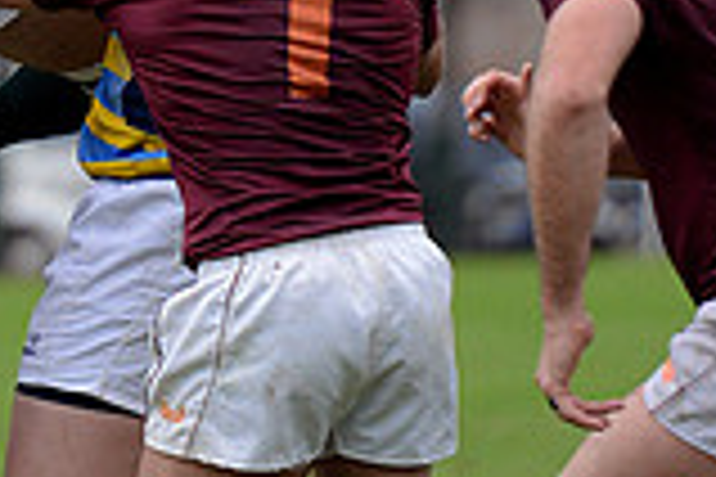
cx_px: 212
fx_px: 14160
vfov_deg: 1.9
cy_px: -344
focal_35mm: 712
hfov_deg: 2.9
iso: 1250
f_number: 2.8
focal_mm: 195
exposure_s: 1/500
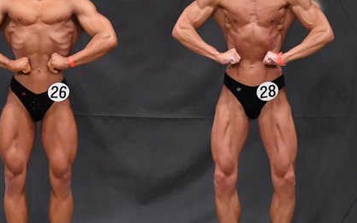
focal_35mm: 413
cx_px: 29
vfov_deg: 3.2
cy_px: 92
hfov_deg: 5.1
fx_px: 4017
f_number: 5.6
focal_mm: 145
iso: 5000
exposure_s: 1/400
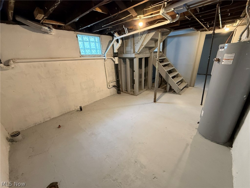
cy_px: 94
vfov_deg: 85.7
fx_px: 101
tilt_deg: -20.8
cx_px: 125
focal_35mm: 14
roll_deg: +2.7
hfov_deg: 102.1
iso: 400
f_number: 2.2
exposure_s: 1/60
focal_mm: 2.22
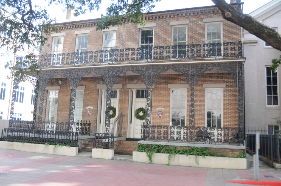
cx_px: 140
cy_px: 93
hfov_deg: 62.0
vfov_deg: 43.5
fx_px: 234
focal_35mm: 30
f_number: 4
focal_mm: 20
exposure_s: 1/320
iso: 500
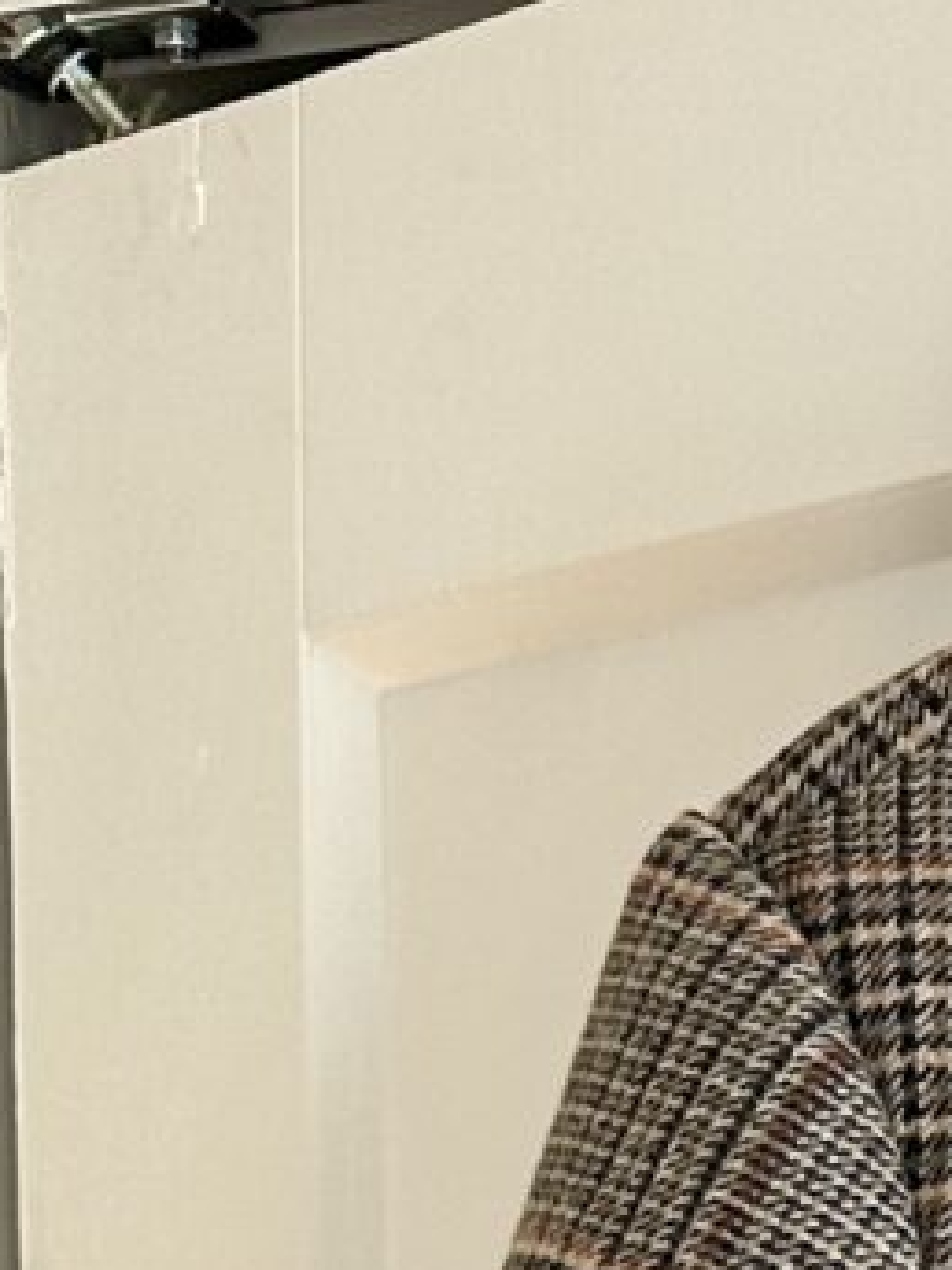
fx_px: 5244
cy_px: 3031
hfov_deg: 9.4
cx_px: 2144
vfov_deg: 11.5
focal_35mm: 143
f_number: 1.78
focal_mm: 6.86
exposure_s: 1/186
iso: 64
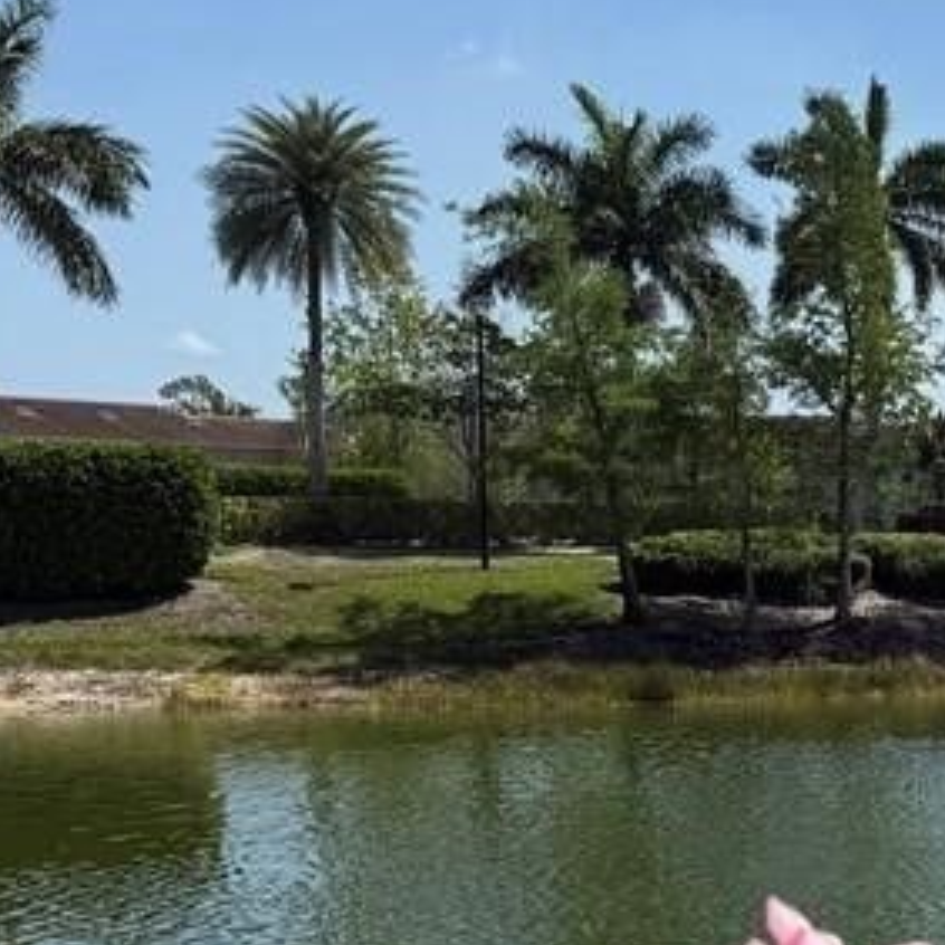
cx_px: 1357
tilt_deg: -5.6
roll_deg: -1.1
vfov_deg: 22.1
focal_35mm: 77
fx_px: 2378
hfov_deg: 19.9
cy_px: 777
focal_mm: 6.76
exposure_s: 1/7353
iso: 80
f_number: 1.78
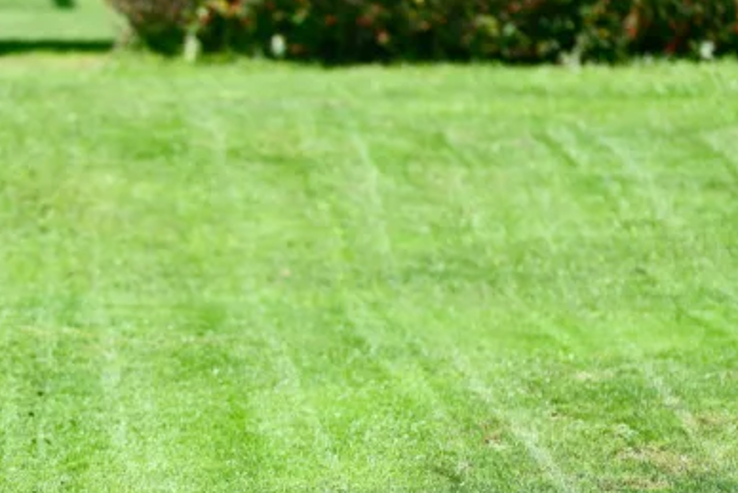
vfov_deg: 3.6
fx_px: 7936
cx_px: 172
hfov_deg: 5.3
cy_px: 383
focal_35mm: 387
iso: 125
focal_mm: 200
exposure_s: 1/1600
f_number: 2.8
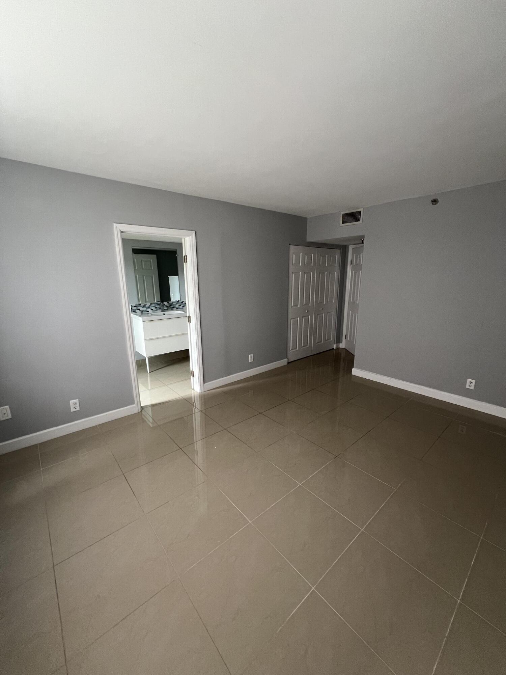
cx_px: 253
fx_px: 253
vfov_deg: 106.2
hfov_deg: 89.9
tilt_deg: -13.6
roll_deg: +0.4
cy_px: 338
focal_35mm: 13
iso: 250
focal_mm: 1.57
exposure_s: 1/99
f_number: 1.8
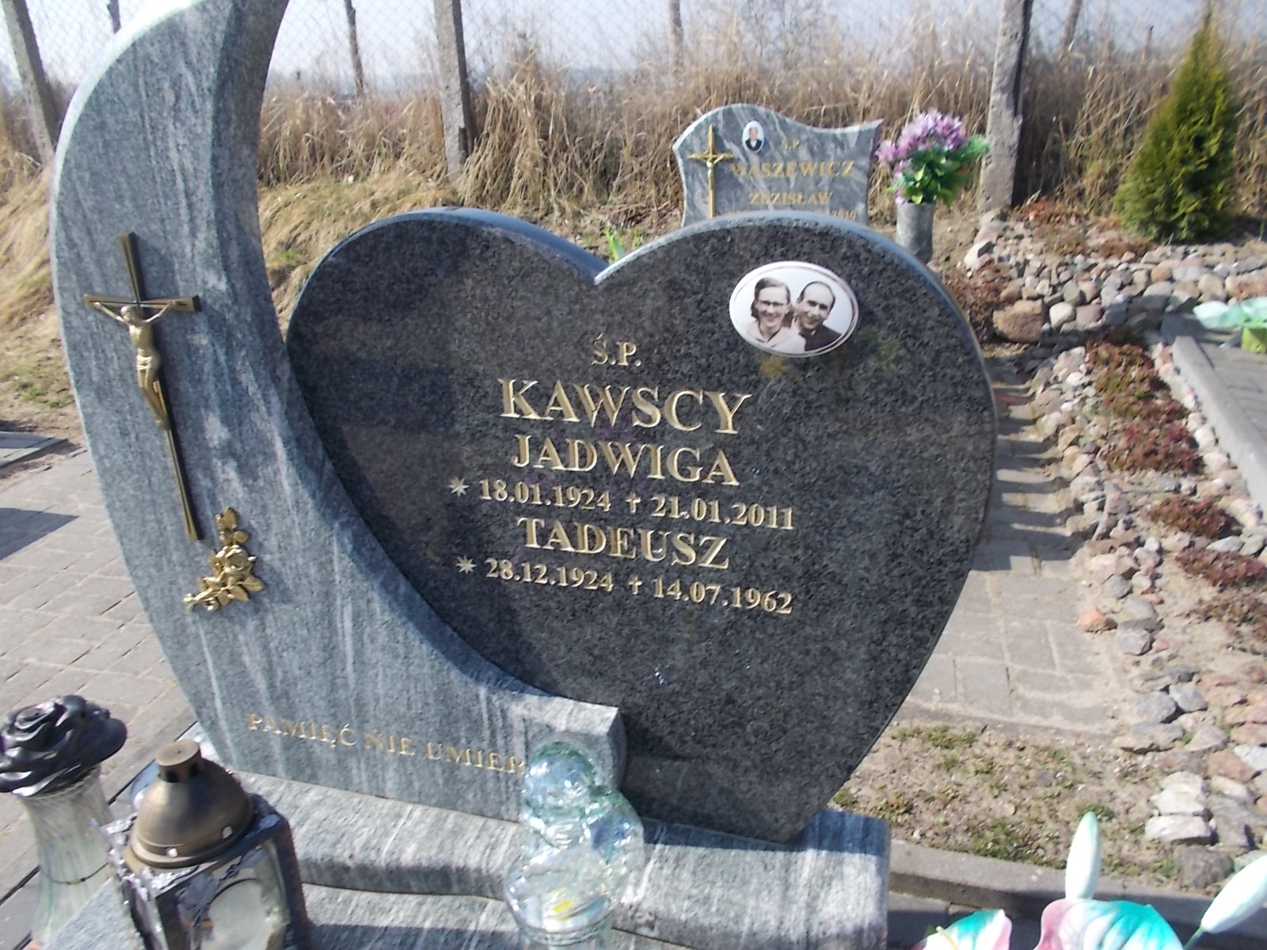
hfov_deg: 67.3
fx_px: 952
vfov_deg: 53.1
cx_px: 634
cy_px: 475
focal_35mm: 26
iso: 80
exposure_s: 1/100
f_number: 8
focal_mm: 4.6
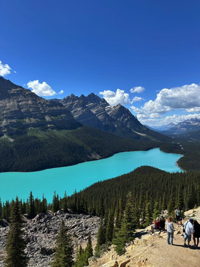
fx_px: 185
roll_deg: -0.7
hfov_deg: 56.8
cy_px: 134
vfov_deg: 71.6
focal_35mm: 24
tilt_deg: -2.2
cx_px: 100
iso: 80
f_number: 1.78
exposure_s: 1/4348
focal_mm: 6.86
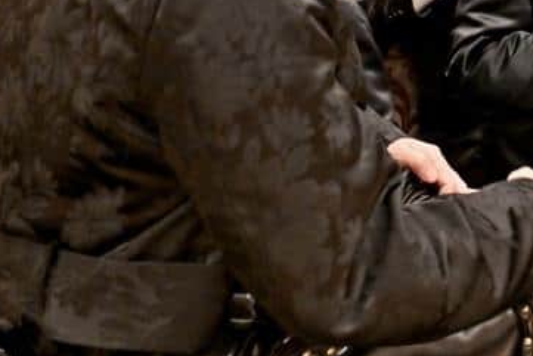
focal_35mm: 68
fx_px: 1007
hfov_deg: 27.3
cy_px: -104
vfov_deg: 18.6
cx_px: 577
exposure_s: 1/200
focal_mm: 24
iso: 1250
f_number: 4
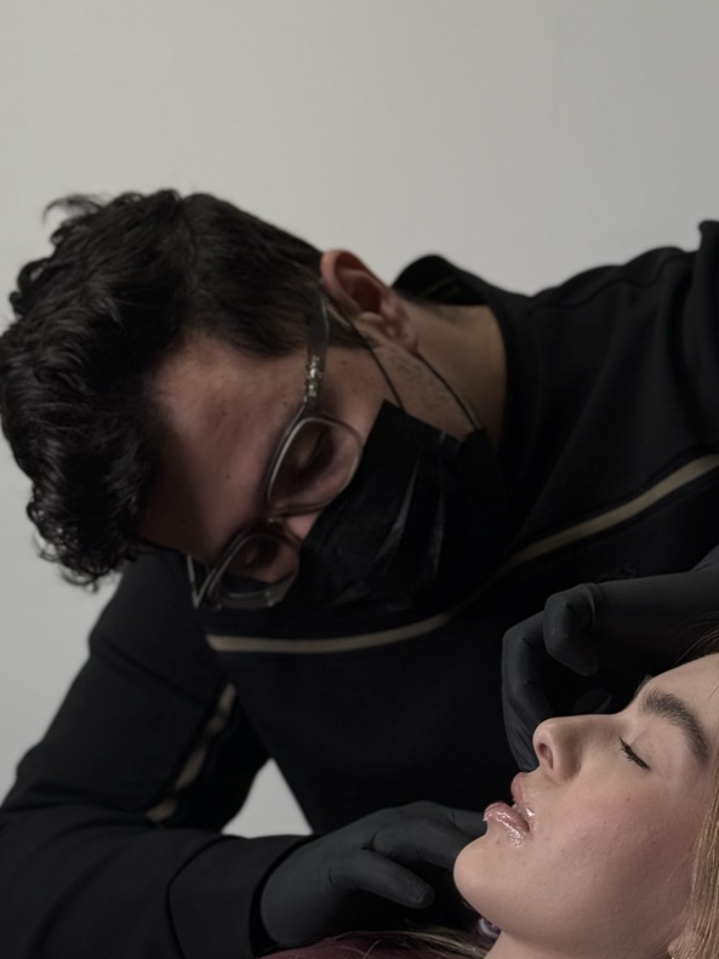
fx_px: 2355
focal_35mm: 85
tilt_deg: -3.0
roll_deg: -0.4
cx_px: 520
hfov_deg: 17.3
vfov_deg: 23.0
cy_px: 514
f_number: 1.78
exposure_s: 1/196
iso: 50
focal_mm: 6.76
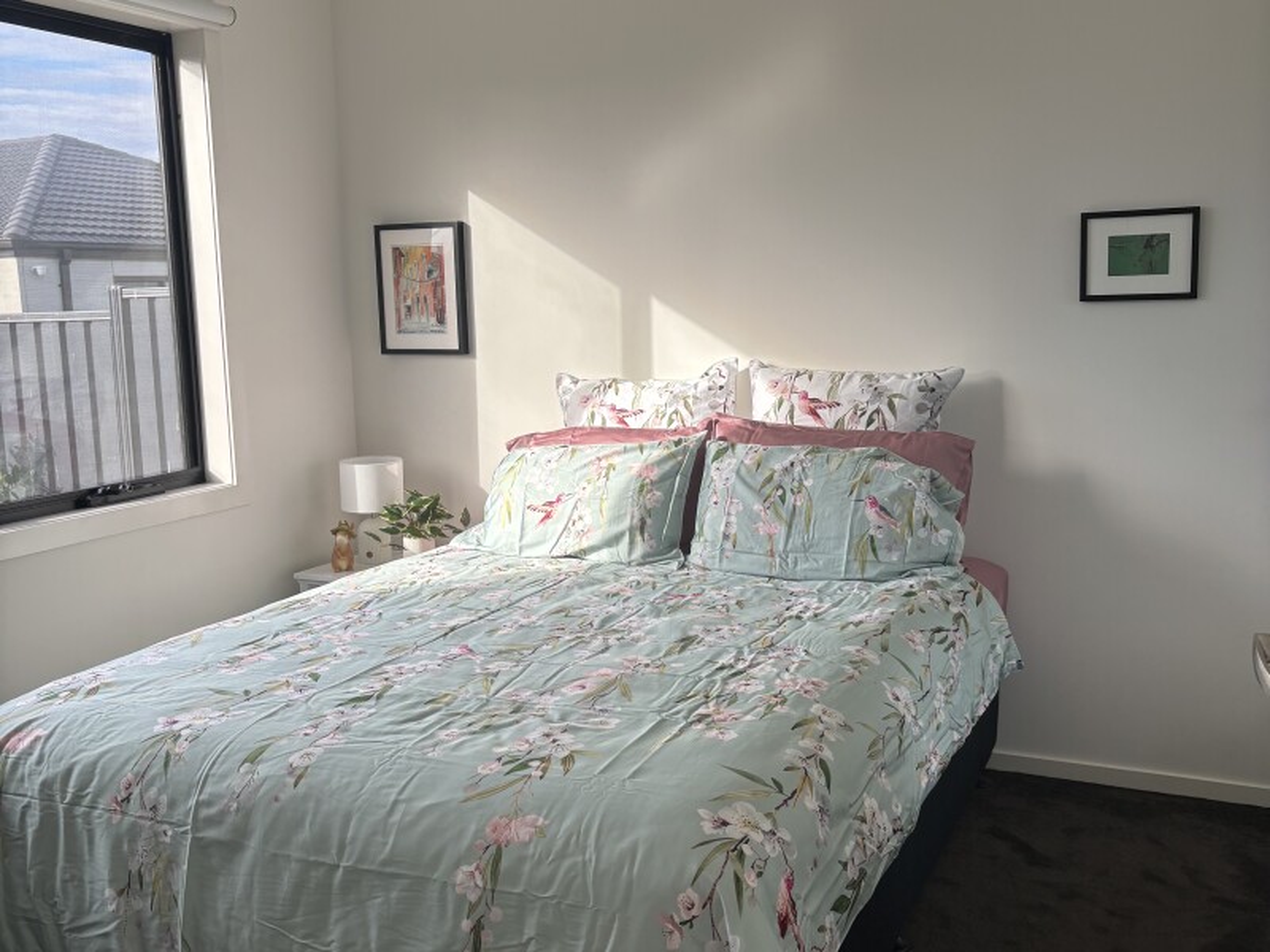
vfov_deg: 53.1
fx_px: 954
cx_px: 635
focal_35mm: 26
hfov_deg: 67.3
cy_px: 476
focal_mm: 5.96
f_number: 1.6
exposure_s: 1/654
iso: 50
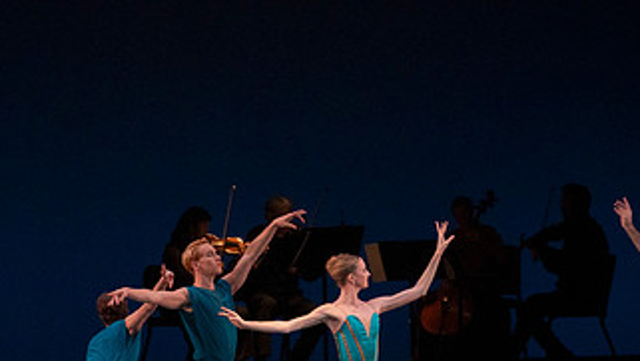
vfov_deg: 3.3
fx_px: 6300
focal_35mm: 371
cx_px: 217
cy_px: 332
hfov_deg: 5.8
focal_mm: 196
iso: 8000
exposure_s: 1/400
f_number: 7.1
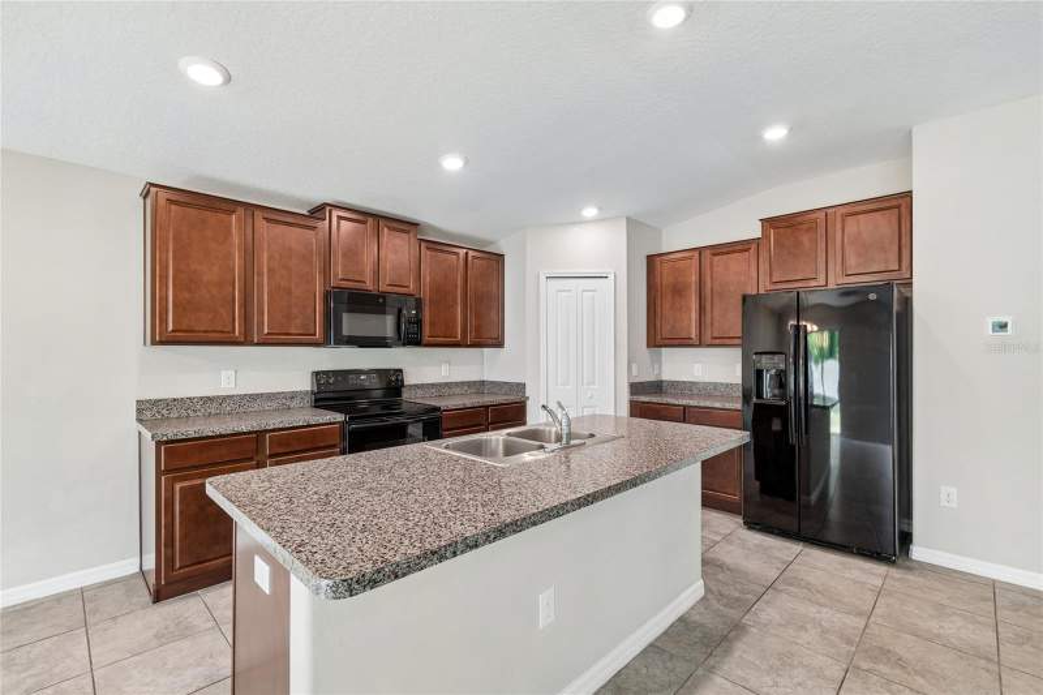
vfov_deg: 77.3
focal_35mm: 15
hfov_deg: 100.4
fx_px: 434
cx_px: 522
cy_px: 348
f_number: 7.1
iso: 100
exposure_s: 1/4
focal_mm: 10
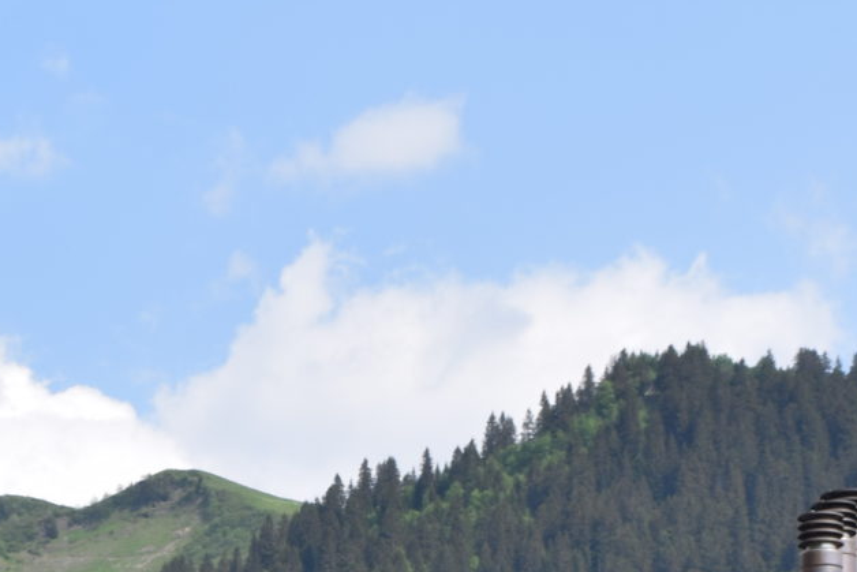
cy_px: 1072
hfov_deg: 9.3
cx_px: 328
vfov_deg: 6.1
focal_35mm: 220
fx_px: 5238
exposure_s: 1/200
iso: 100
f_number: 10
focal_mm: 36
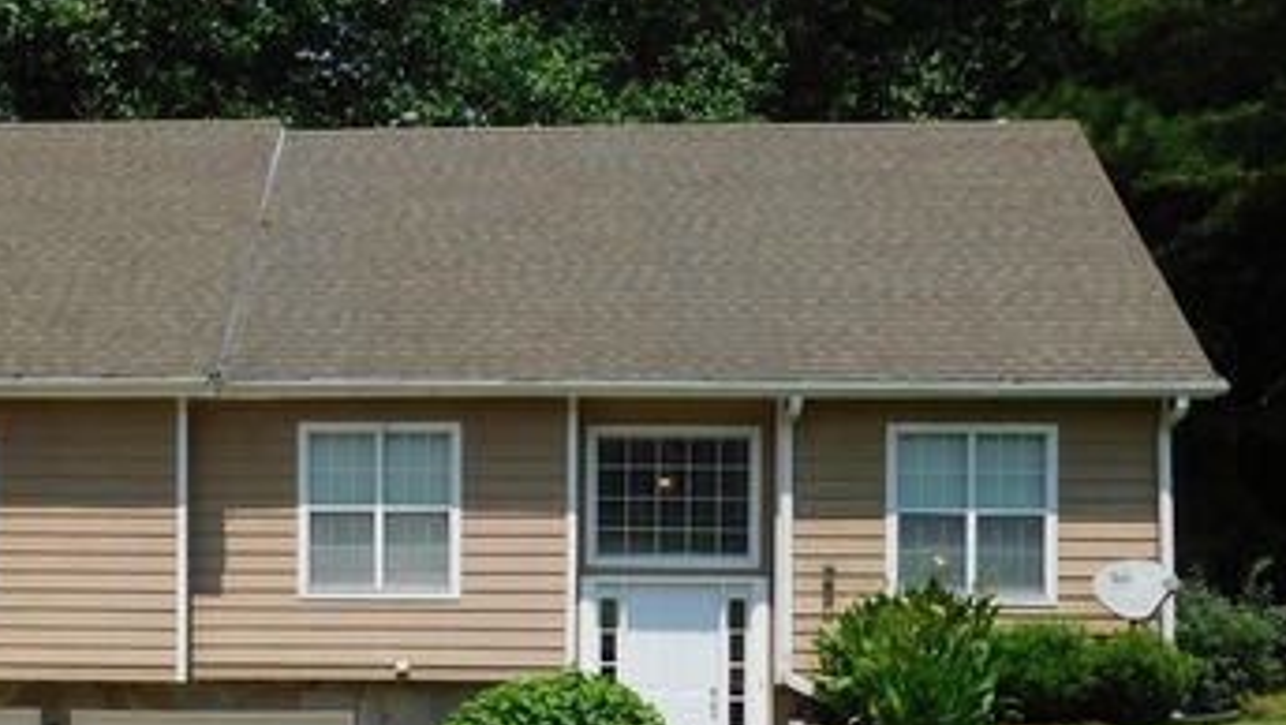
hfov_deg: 36.0
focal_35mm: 57
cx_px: 378
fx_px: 1945
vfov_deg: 21.0
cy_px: 518
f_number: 3.5
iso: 125
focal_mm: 6.3
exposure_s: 1/1500
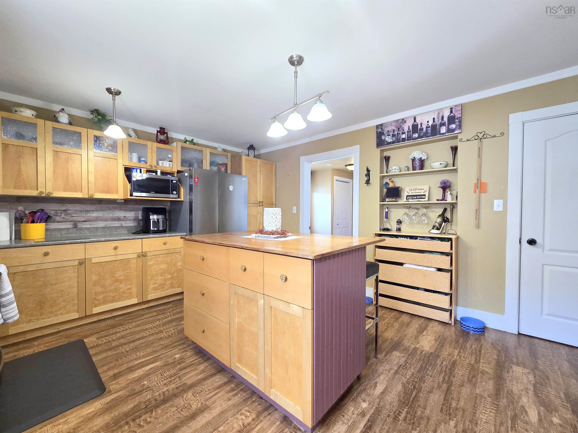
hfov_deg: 106.2
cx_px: 289
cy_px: 216
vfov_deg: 89.9
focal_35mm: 13
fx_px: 217
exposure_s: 1/60
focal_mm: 2.2
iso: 250
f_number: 2.2
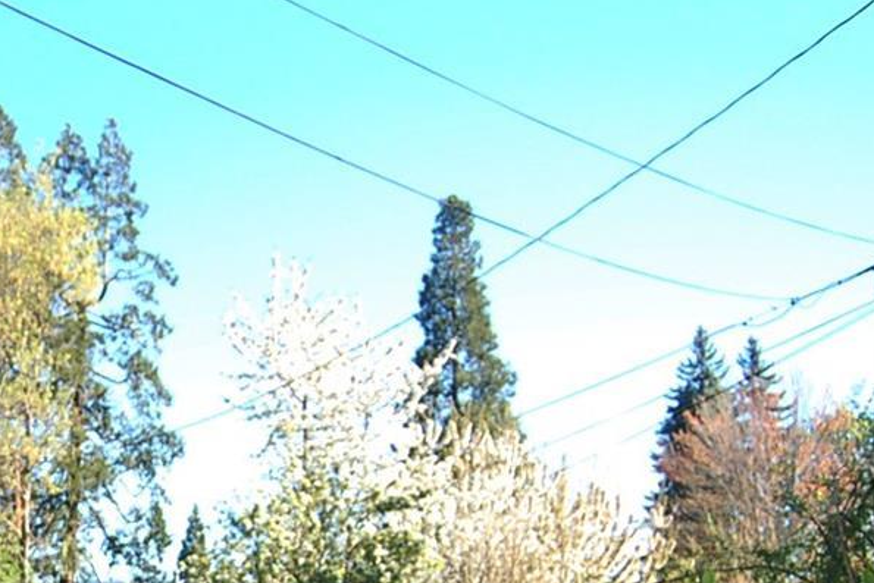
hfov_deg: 27.9
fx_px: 1651
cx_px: 7
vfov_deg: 19.0
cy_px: 681
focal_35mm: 68
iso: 400
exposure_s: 1/500
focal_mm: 18
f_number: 4
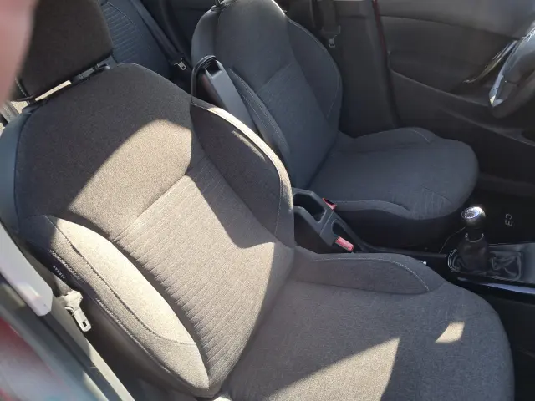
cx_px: 268
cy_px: 200
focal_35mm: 27
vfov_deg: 51.4
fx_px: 417
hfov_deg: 65.3
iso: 50
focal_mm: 4
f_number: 1.8
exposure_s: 1/50
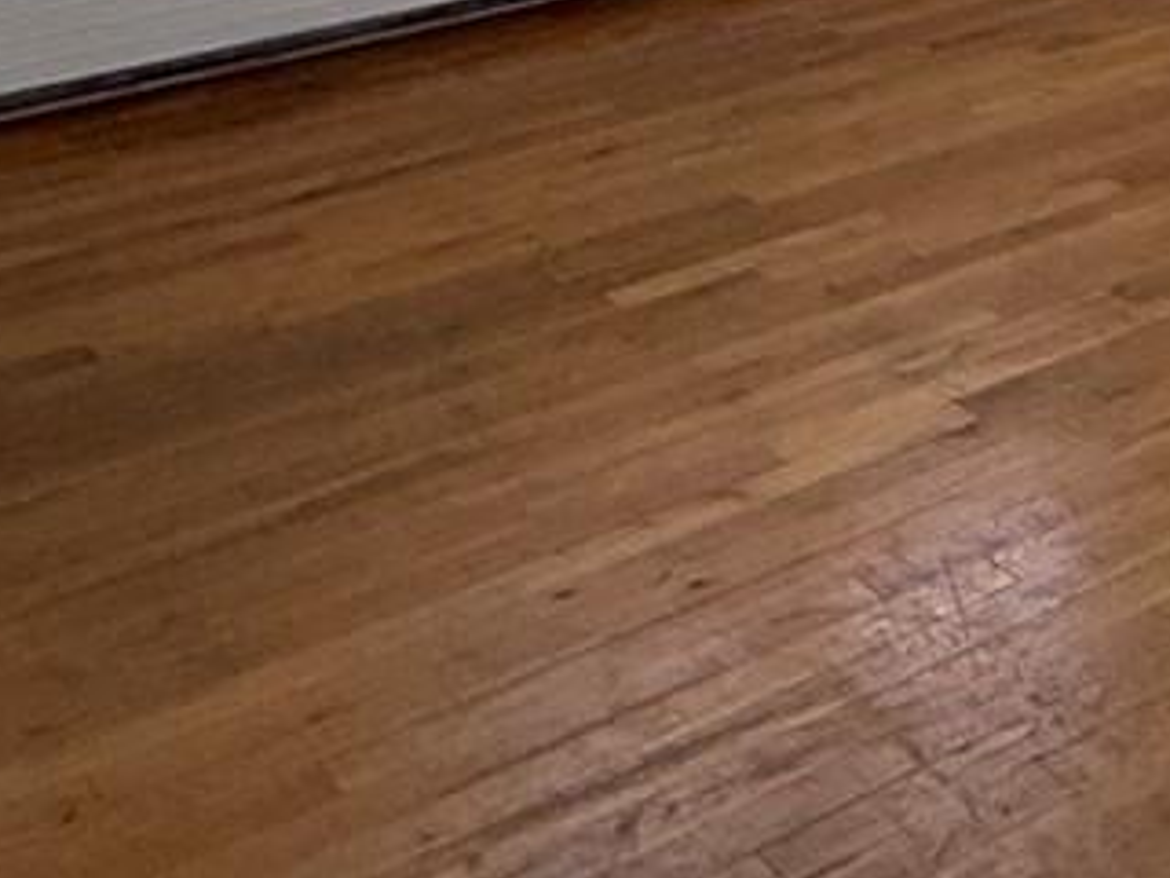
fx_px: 2366
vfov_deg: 17.4
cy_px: -669
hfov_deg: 26.0
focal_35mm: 70
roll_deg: +0.1
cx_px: 1228
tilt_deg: -0.8
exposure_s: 1/120
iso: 160
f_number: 2.2
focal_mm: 2.22
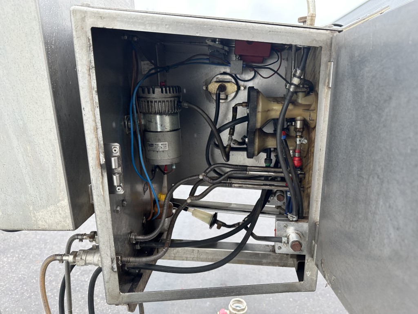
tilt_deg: -14.9
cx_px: 209
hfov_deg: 71.6
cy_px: 157
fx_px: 290
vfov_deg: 56.8
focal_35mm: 24
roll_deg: -2.3
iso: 80
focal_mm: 6.86
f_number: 1.78
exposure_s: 1/300
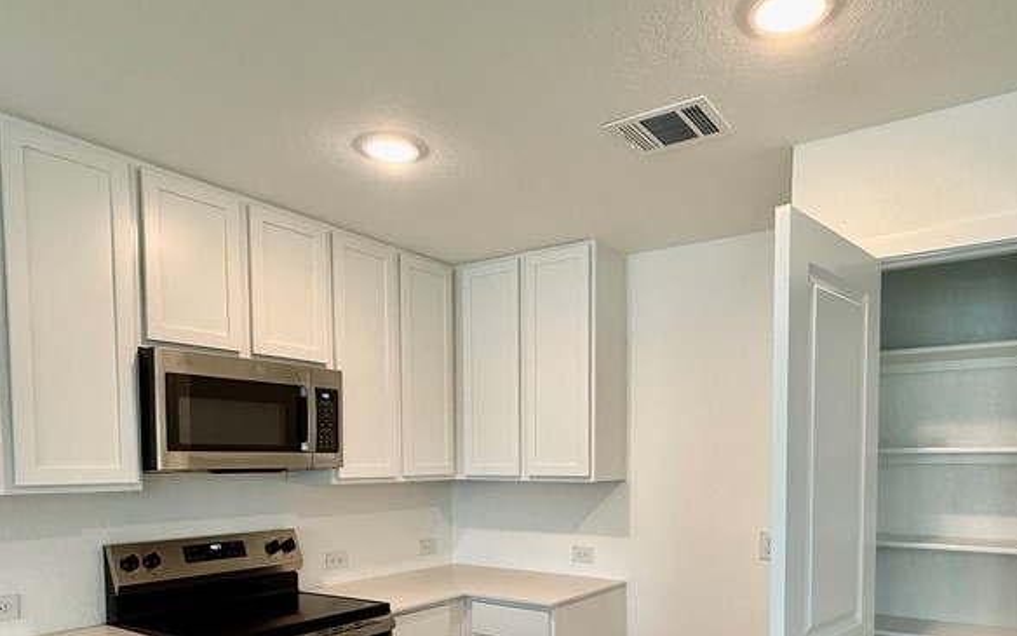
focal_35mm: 26
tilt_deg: -2.5
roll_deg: -0.6
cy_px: 498
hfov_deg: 70.3
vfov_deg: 45.5
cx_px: 556
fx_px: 721
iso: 200
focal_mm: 2.22
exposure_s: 1/120
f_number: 2.2
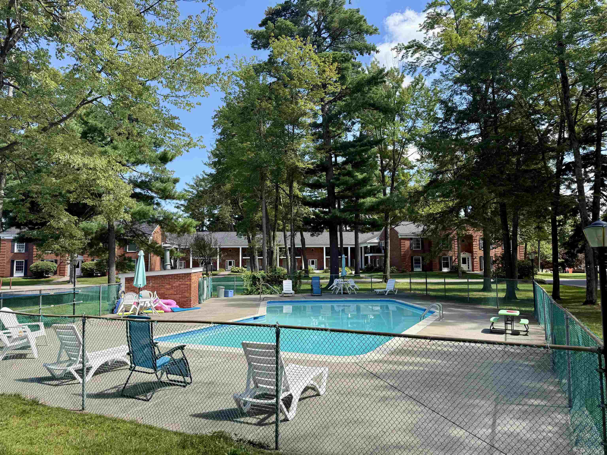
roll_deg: +0.4
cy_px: 228
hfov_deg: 71.6
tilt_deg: +3.1
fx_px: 421
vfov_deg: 56.8
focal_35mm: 24
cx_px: 304
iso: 80
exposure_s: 1/1653
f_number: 1.78
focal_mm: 6.76
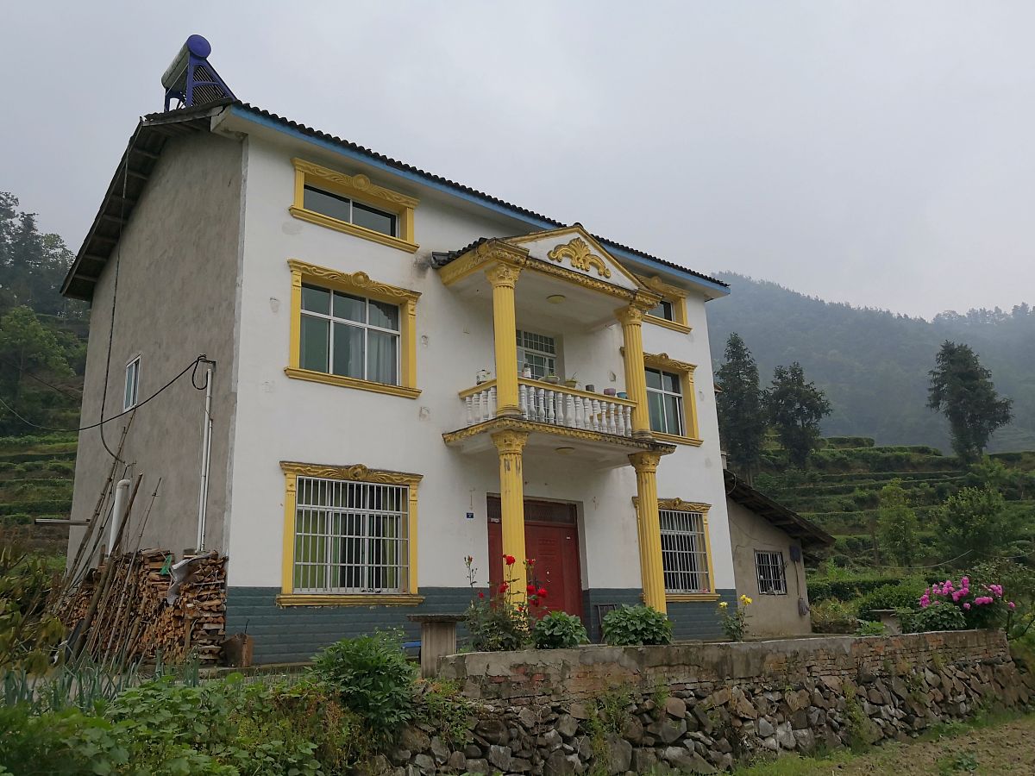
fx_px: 807
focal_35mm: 27
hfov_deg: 65.3
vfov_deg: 51.4
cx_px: 518
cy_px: 388
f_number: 1.6
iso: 50
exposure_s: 1/2309
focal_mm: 3.95
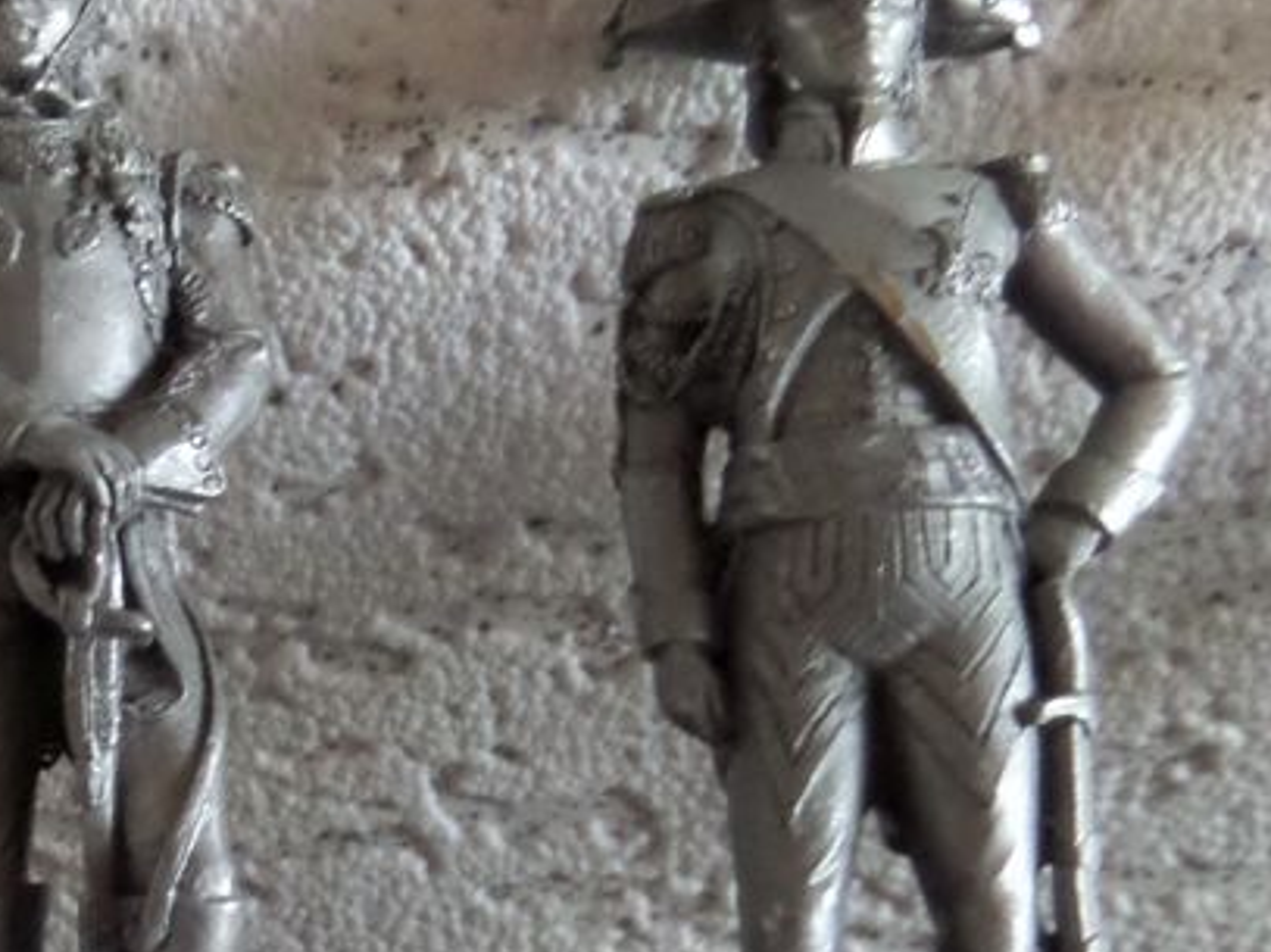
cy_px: 843
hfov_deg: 30.3
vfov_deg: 24.2
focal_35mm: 59
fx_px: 2166
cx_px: -9
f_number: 3.2
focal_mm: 4
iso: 640
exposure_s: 1/30
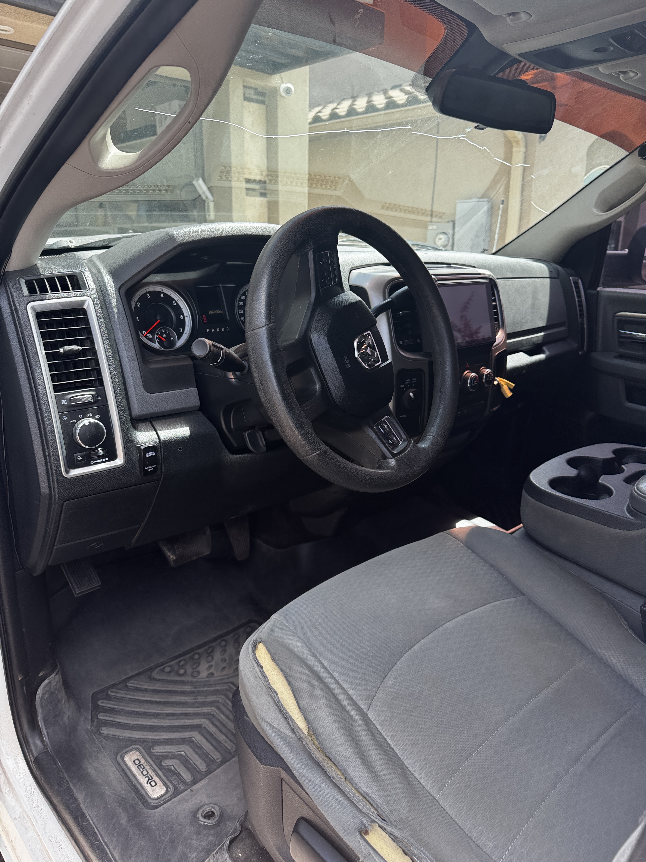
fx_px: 597
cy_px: 431
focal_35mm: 24
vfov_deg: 71.6
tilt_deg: -15.9
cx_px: 323
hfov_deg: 56.8
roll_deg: +0.3
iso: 80
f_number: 1.78
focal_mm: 6.76
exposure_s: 1/518
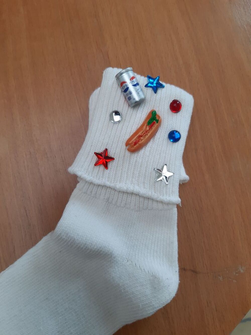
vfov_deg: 67.3
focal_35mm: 26
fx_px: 251
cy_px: 168
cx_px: 126
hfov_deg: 53.1
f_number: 1.7
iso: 50
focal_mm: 3.92
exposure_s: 1/50
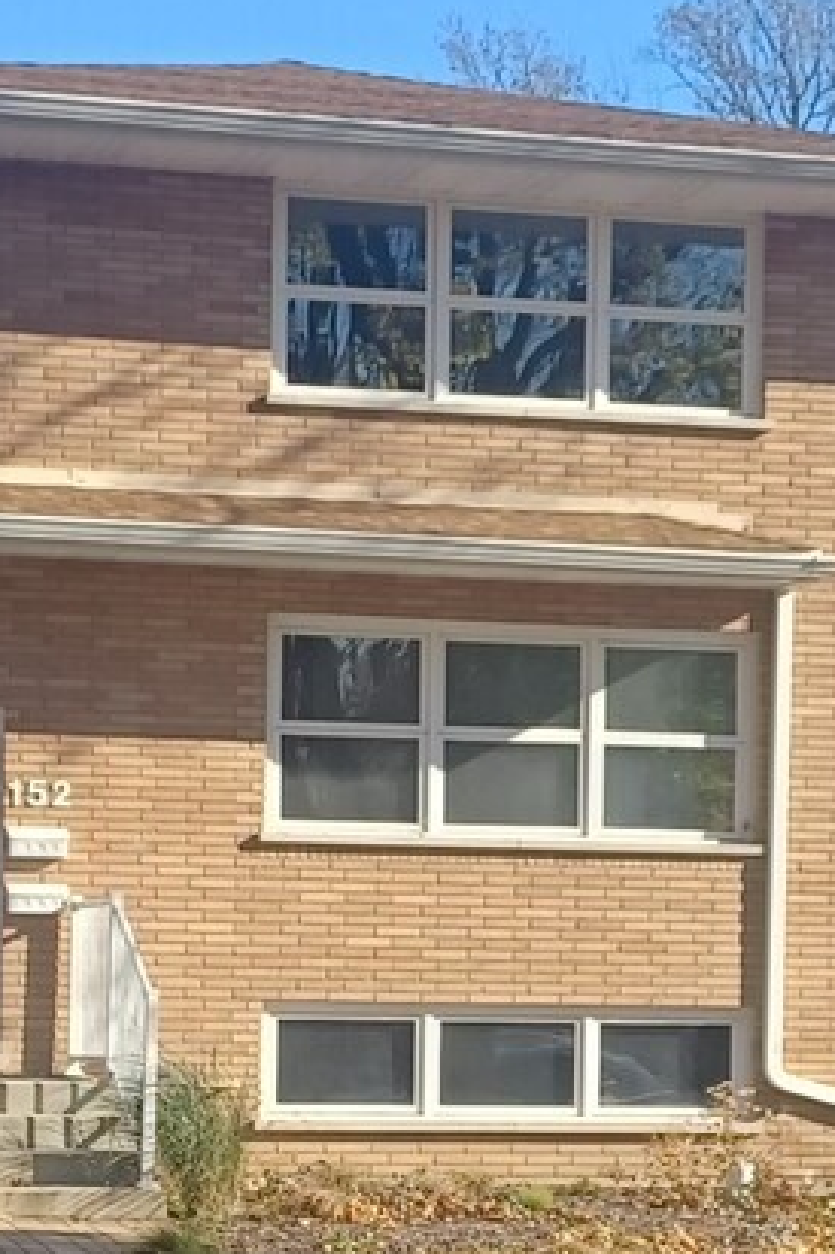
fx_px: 1462
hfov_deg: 31.8
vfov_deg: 46.4
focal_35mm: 42
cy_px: 644
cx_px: 351
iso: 32
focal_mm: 4.6
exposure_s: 1/207
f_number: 1.8
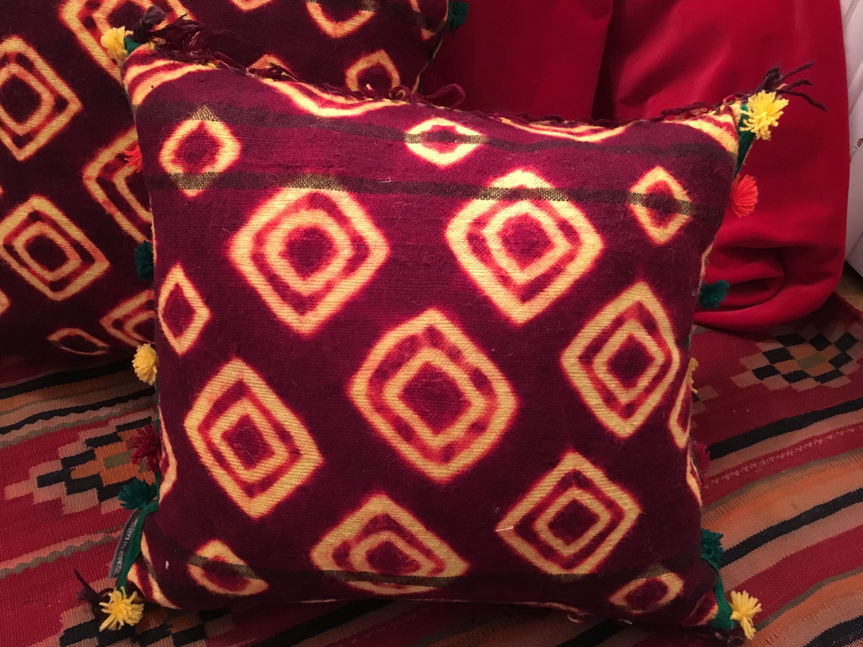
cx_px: 410
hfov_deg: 58.3
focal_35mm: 31
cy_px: 324
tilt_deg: -47.7
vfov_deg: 45.4
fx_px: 773
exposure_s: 1/17
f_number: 2.2
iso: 250
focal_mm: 4.15
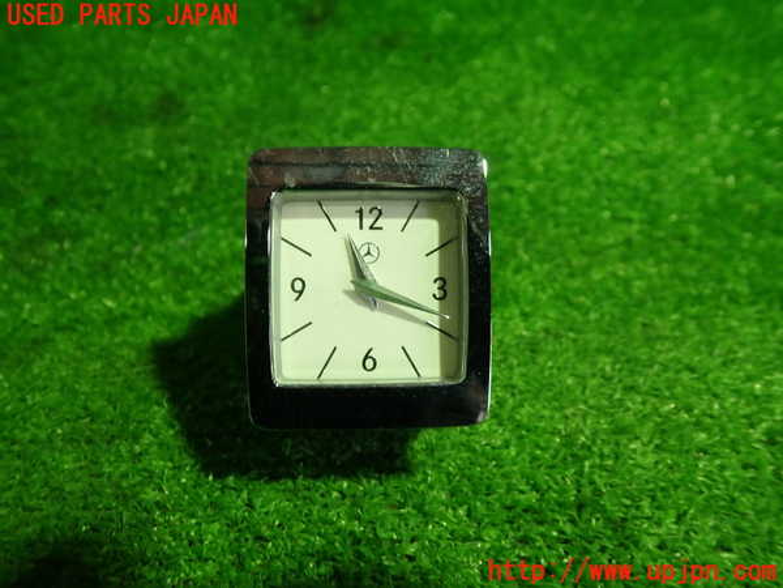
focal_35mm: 30
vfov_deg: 46.8
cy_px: 294
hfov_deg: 60.0
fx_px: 679
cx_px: 392
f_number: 2.3
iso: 200
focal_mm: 5.4
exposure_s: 1/40
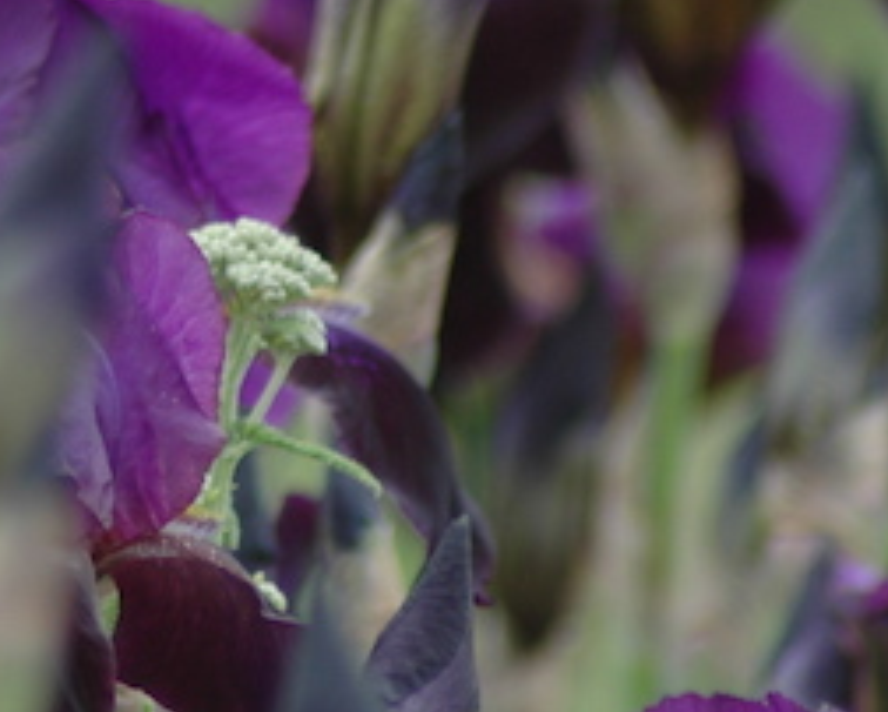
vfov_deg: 1.2
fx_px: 33430
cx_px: -25
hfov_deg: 1.5
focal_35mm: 1271
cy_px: 83
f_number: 5.6
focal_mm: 300
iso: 200
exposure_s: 1/200
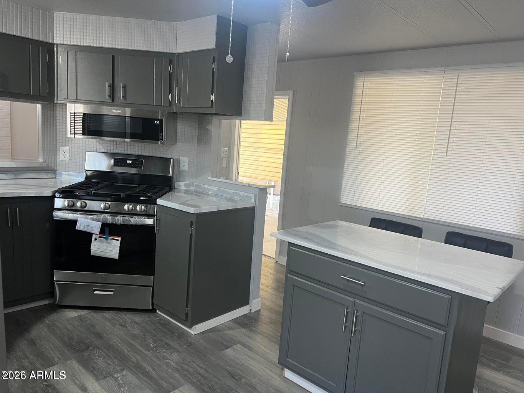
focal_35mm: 26
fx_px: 394
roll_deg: -3.9
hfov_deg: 67.3
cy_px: 196
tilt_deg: -9.3
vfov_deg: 53.1
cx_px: 262
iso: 100
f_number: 1.5
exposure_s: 1/60
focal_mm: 5.7
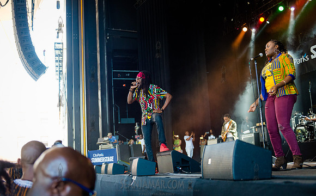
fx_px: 342
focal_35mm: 40
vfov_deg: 31.9
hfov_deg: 49.5
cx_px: 154
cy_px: 108
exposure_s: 1/400
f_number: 2.8
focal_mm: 38
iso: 2500
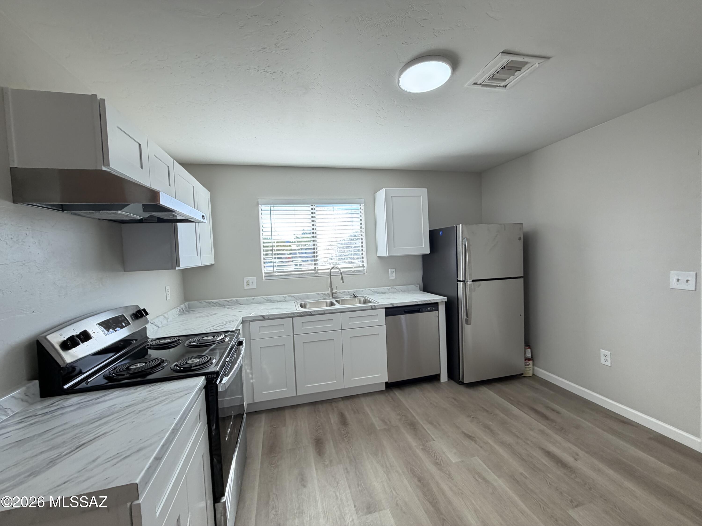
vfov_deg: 85.7
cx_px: 351
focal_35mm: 14
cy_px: 263
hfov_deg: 102.1
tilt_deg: -2.9
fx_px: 284
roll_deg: +4.3
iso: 125
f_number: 2.2
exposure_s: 1/120
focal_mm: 2.22
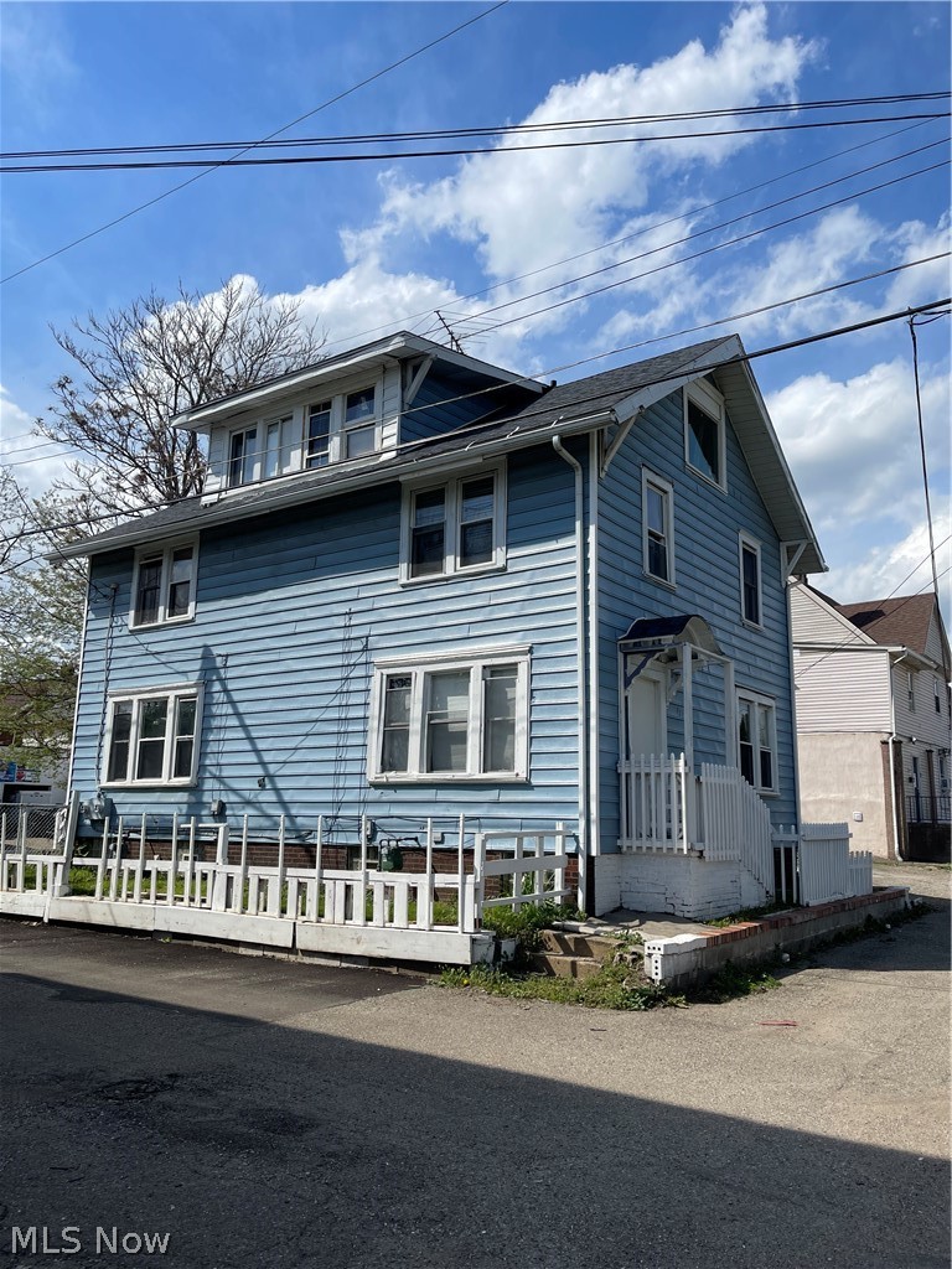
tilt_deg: +11.4
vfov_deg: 67.3
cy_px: 634
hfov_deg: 53.1
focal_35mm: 26
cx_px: 476
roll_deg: -0.8
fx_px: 953
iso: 50
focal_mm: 5.1
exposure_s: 1/6993
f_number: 1.6
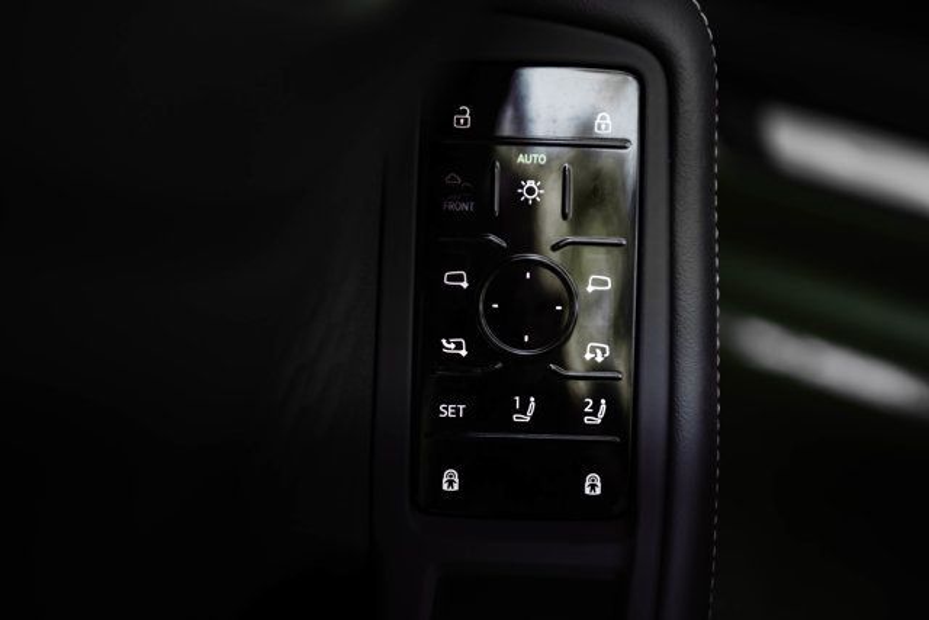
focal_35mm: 62
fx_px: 1600
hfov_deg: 32.4
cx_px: 464
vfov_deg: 21.9
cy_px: 310
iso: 640
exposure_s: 1/400
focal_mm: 62
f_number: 2.8
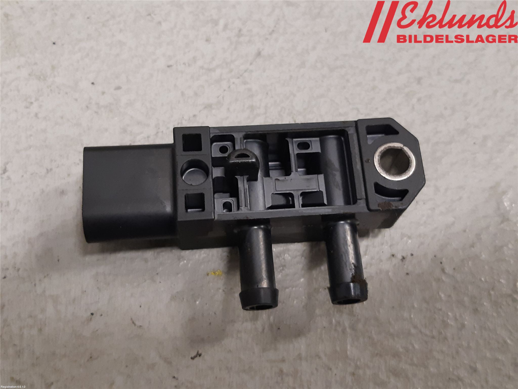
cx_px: 259
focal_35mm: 26
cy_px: 194
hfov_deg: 67.3
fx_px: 389
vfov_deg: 53.1
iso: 200
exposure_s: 1/50
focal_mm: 3.93
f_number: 1.7
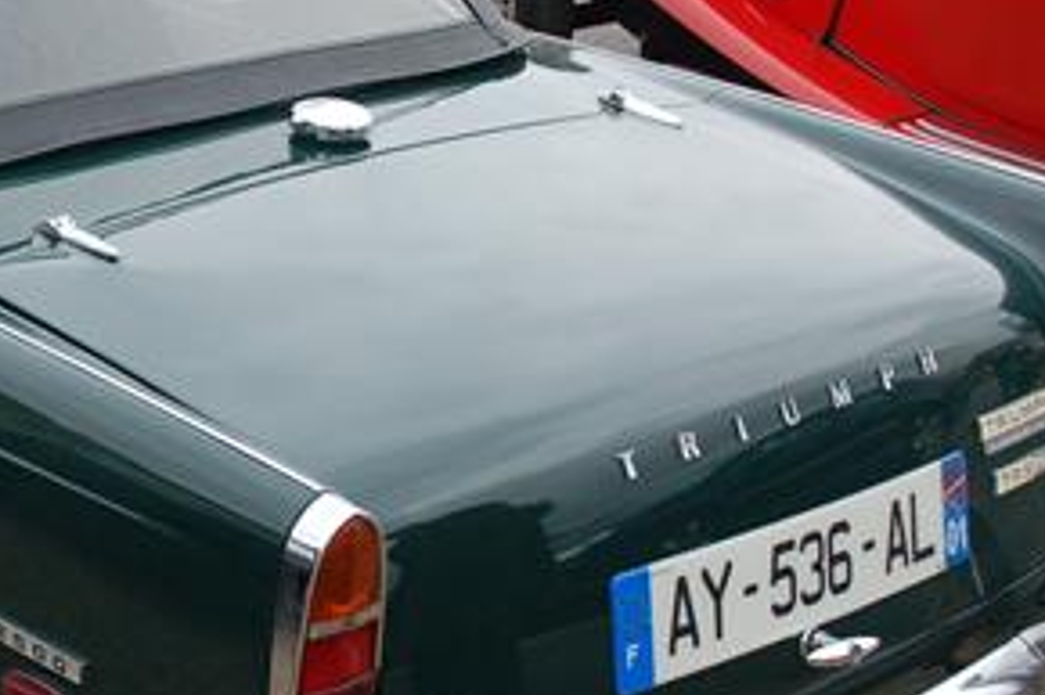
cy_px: 317
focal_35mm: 93
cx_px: 106
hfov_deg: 21.4
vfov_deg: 14.6
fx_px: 2705
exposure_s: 1/160
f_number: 6.3
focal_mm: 25
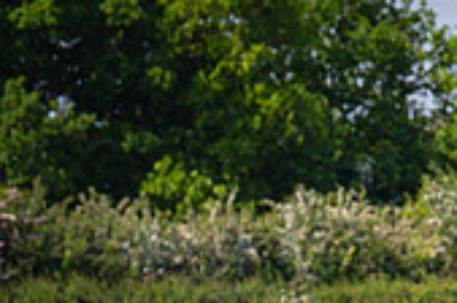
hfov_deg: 3.5
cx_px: 1217
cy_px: 497
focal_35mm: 584
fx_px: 7400
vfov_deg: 2.3
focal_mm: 70
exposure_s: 1/2000
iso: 400
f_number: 5
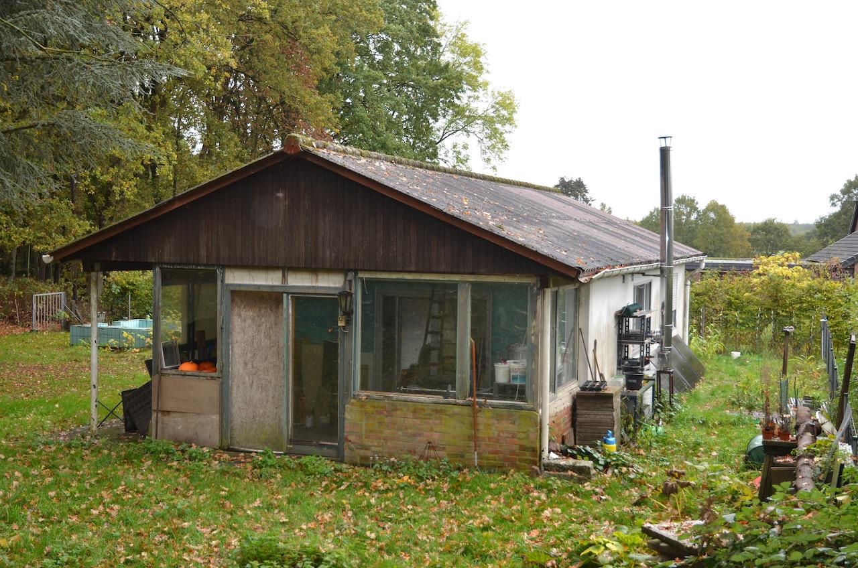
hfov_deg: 43.7
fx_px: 1070
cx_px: 429
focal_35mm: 45
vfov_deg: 29.7
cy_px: 284
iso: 200
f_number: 5
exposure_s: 1/100
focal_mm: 30
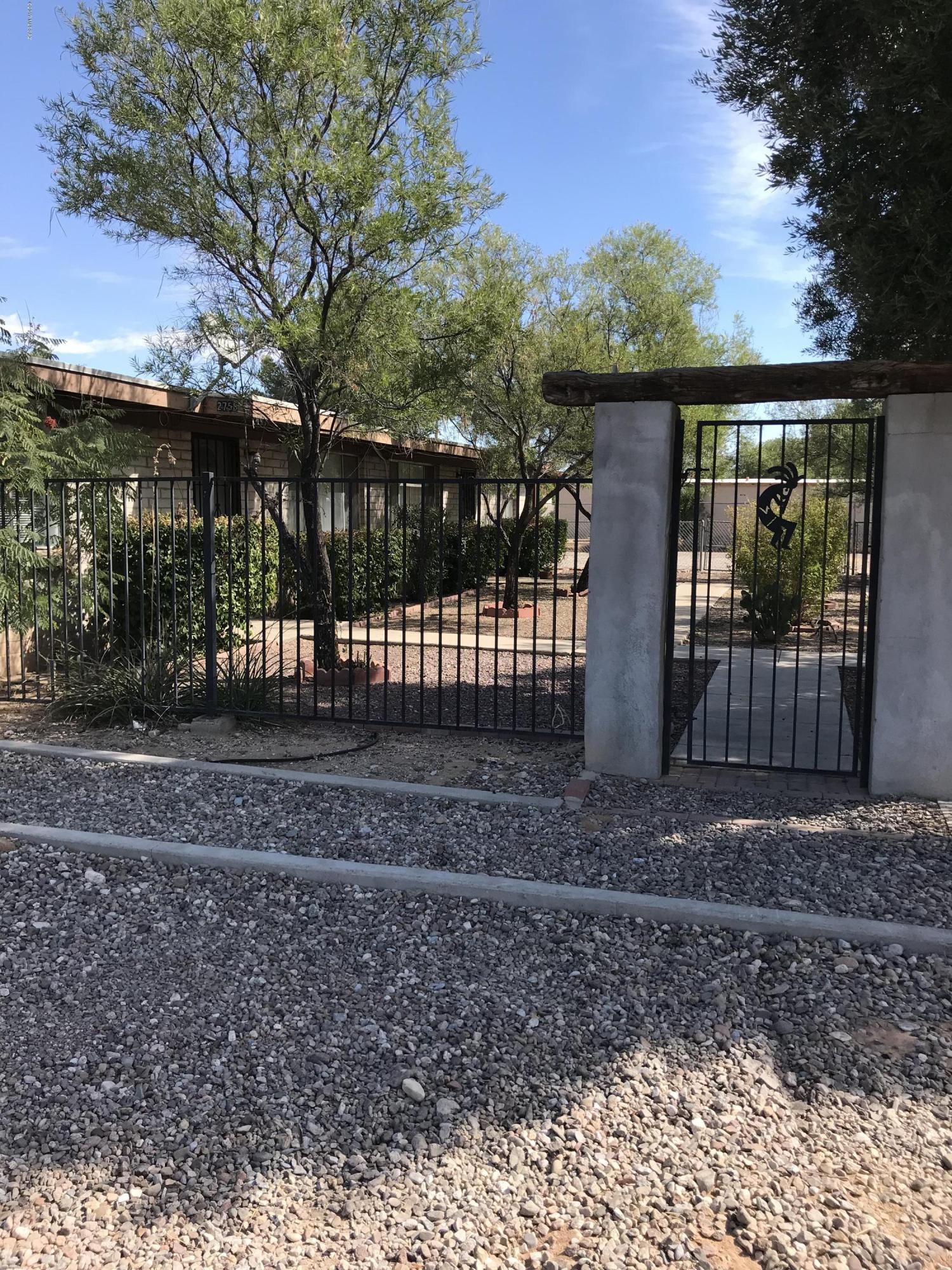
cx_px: 476
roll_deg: -1.0
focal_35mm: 28
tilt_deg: -5.5
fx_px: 1027
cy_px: 635
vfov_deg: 63.4
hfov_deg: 49.7
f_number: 1.8
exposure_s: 1/997
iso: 20
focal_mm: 3.99
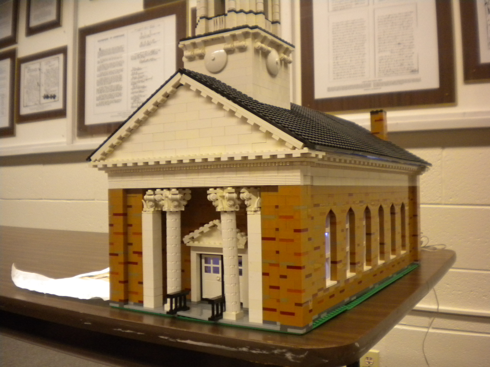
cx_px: 245
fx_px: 495
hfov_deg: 52.6
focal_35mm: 35
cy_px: 184
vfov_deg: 40.7
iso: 400
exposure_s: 1/42.5
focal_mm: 6.3
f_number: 3.1
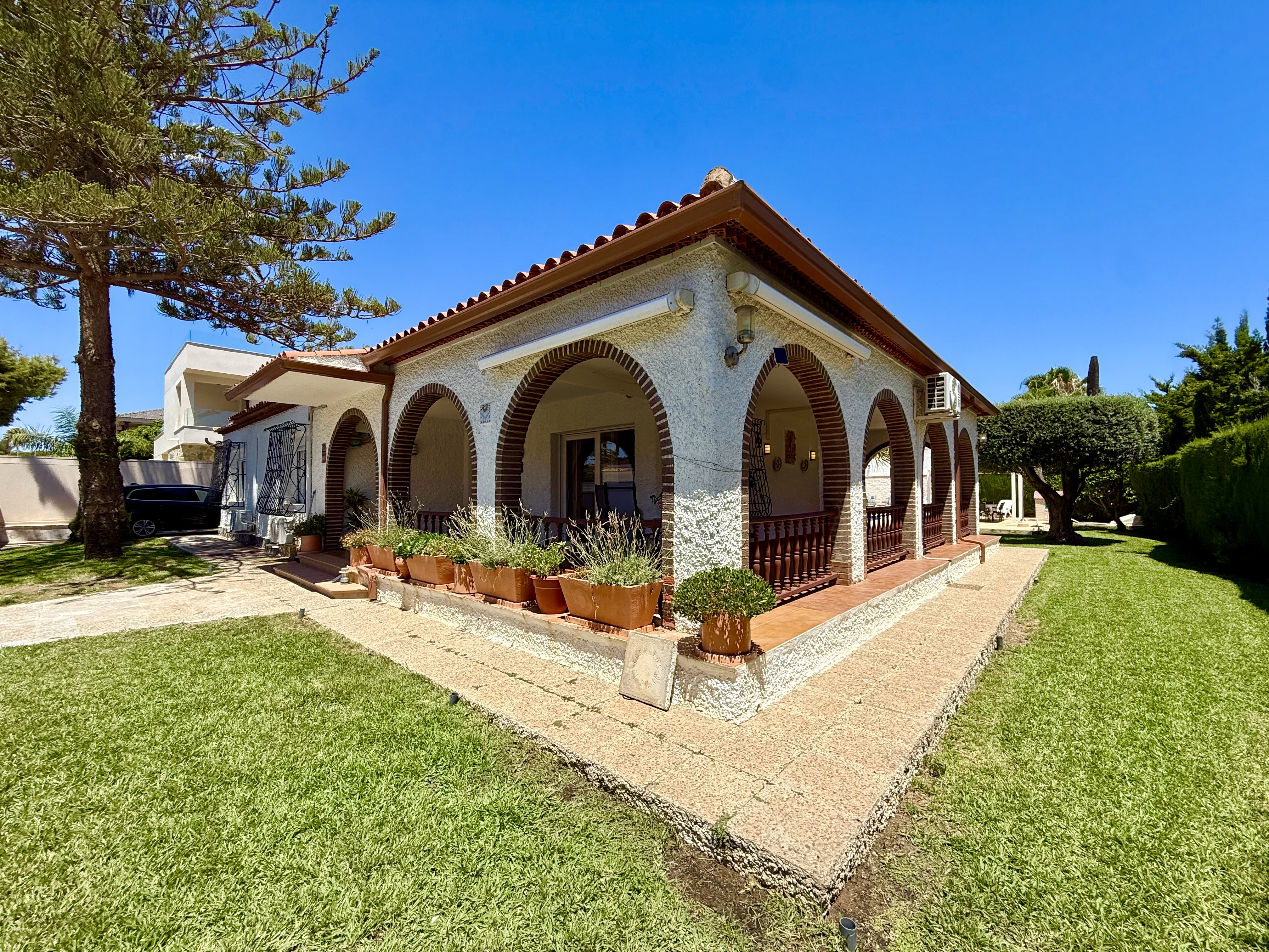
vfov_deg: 85.7
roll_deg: +1.7
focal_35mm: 14
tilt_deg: +4.4
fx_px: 513
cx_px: 634
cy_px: 476
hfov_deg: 102.1
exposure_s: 1/1745
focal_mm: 2.22
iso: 50
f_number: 2.2
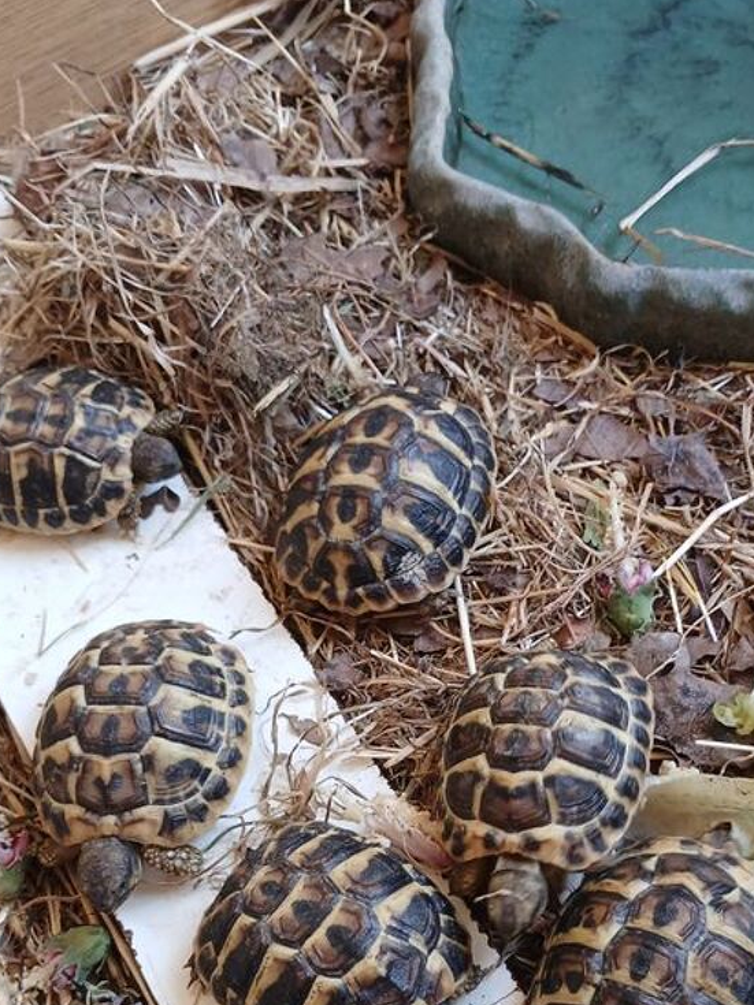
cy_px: 709
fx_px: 1423
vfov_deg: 38.3
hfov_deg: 29.5
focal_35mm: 49
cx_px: 491
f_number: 1.8
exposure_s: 1/50
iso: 64
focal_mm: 3.98
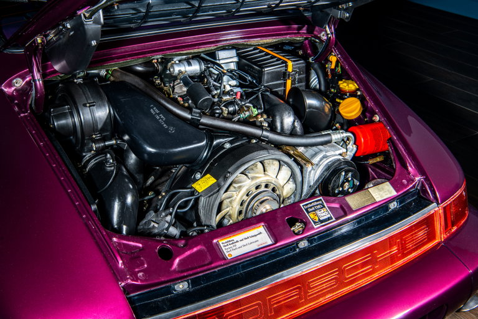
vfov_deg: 29.2
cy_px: 160
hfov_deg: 42.7
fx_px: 611
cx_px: 239
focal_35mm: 46
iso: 160
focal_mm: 46
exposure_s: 1/100
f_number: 10
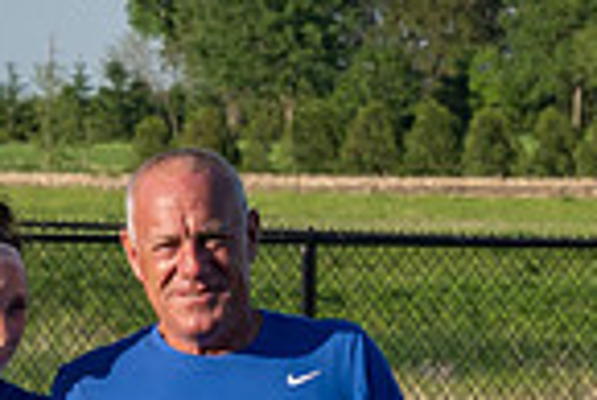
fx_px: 10159
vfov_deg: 2.3
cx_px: -165
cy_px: 487
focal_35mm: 612
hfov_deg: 3.4
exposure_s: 1/320
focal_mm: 70
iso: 160
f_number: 9
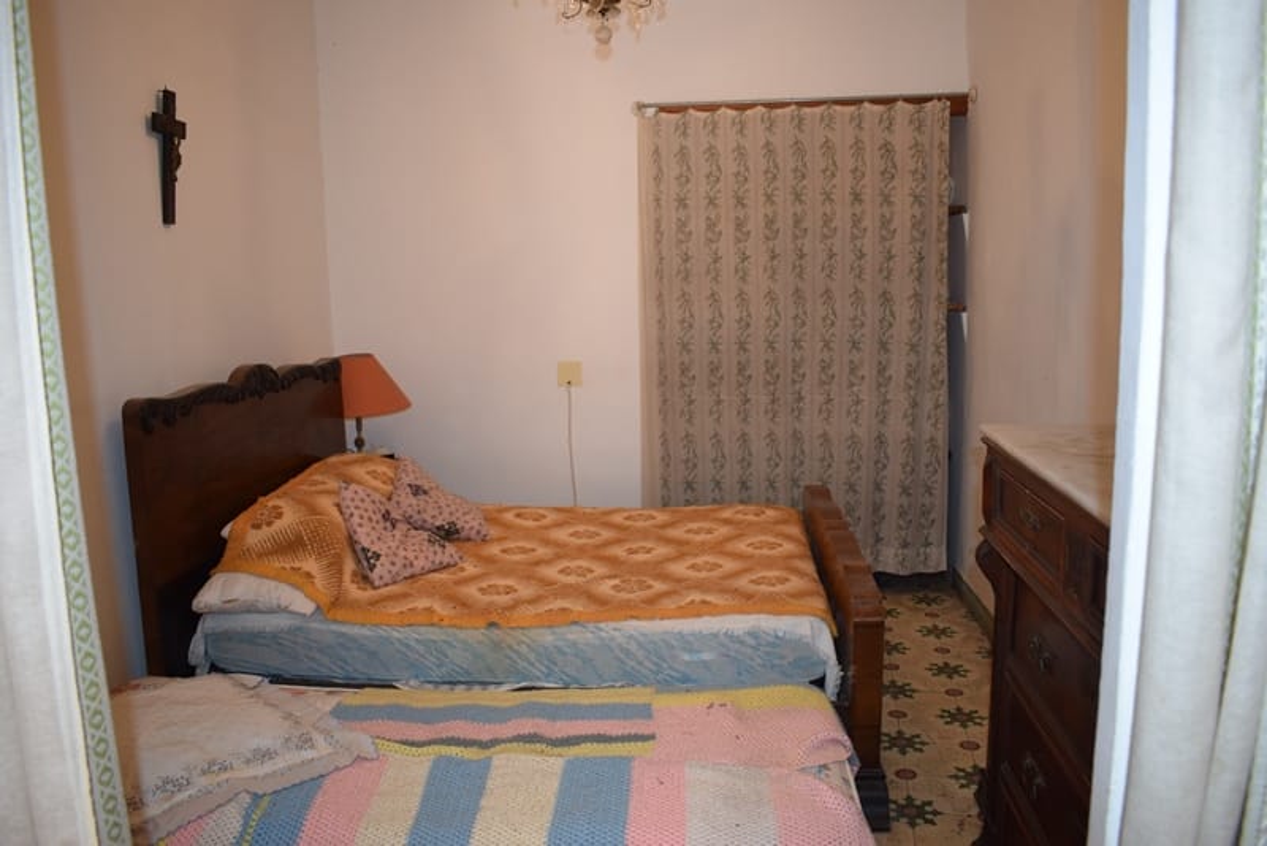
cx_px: 634
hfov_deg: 67.4
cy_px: 423
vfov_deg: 48.0
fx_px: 951
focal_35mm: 27
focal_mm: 18
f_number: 4
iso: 800
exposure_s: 1/60
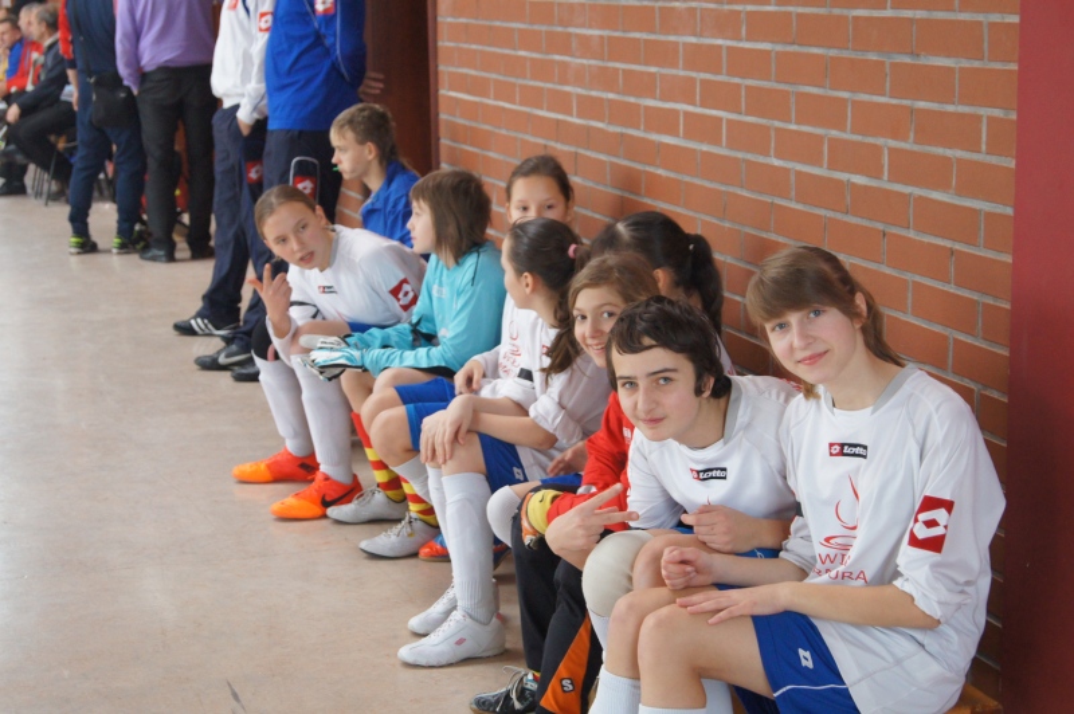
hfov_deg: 27.0
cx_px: 537
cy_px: 357
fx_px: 2236
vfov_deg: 18.2
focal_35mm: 75
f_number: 5.6
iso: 1600
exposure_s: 1/125
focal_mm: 50
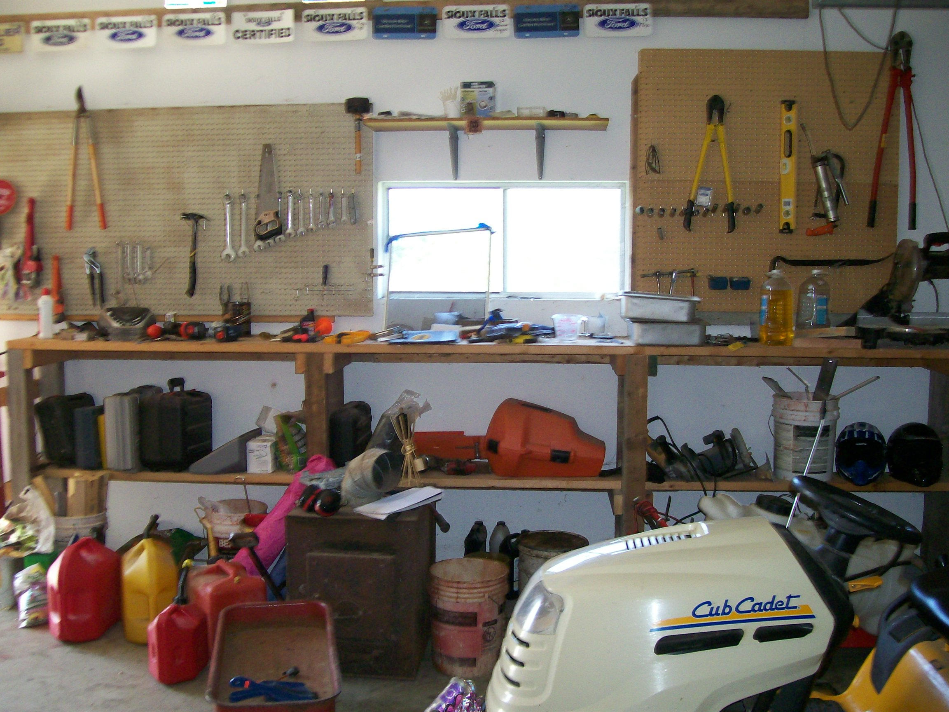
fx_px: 987
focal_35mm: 36
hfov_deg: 51.4
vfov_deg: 39.7
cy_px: 356
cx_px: 474
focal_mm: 6
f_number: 2.7
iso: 140
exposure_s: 1/64
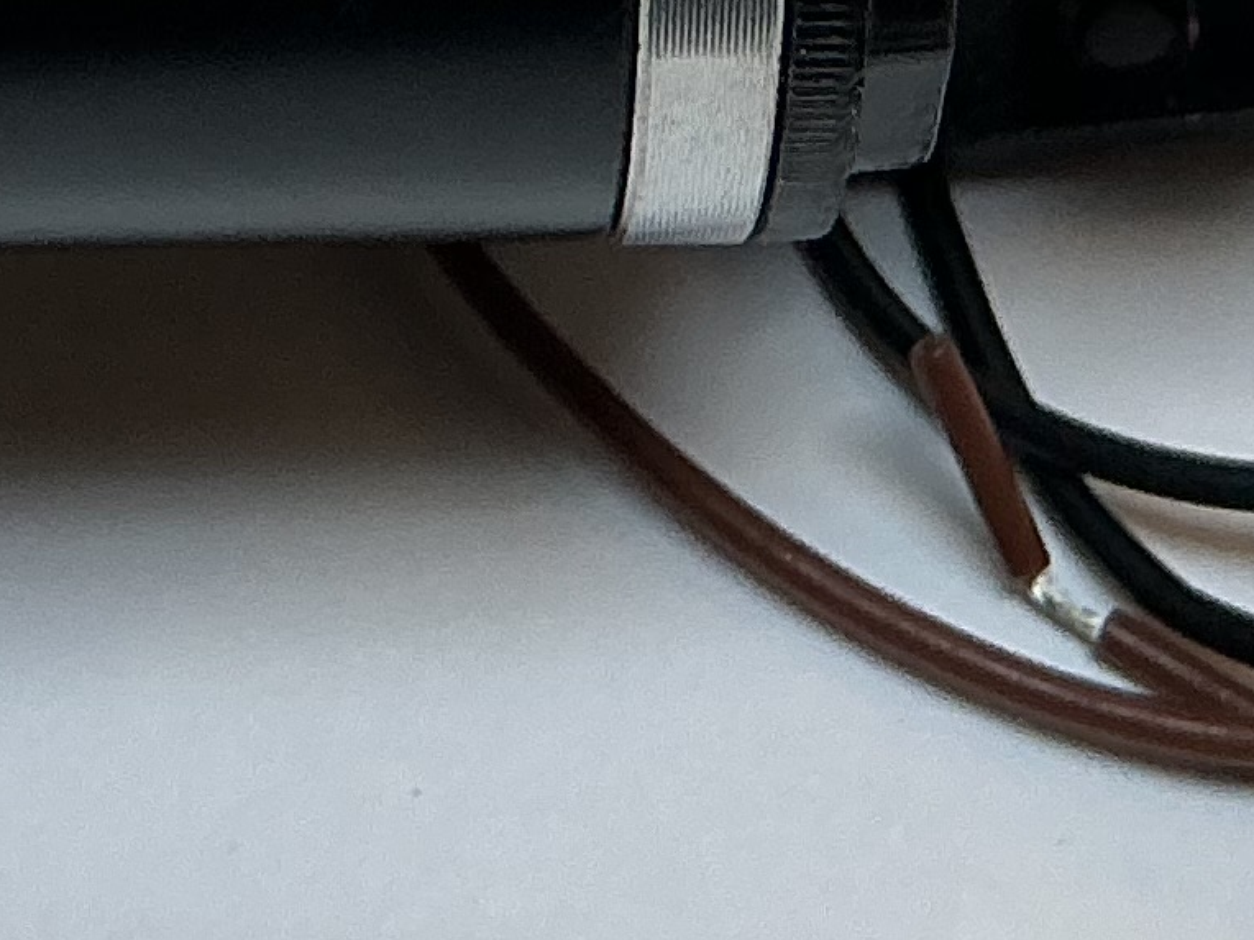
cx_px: 294
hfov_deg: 12.9
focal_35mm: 153
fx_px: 5543
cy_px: -960
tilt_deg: -53.8
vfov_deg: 9.1
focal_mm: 3
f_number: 1.8
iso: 32
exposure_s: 1/120
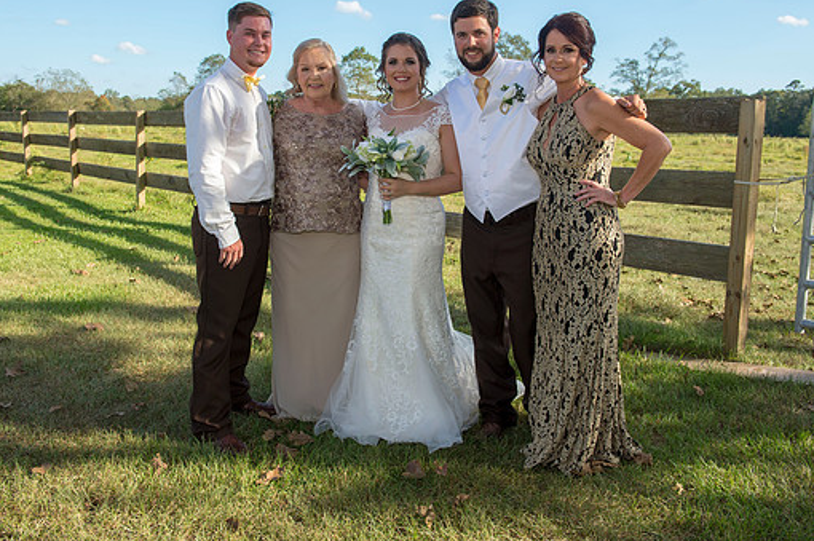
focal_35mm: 33
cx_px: 381
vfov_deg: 39.8
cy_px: 235
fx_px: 745
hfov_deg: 57.2
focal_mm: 29
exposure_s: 1/320
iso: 200
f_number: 6.3
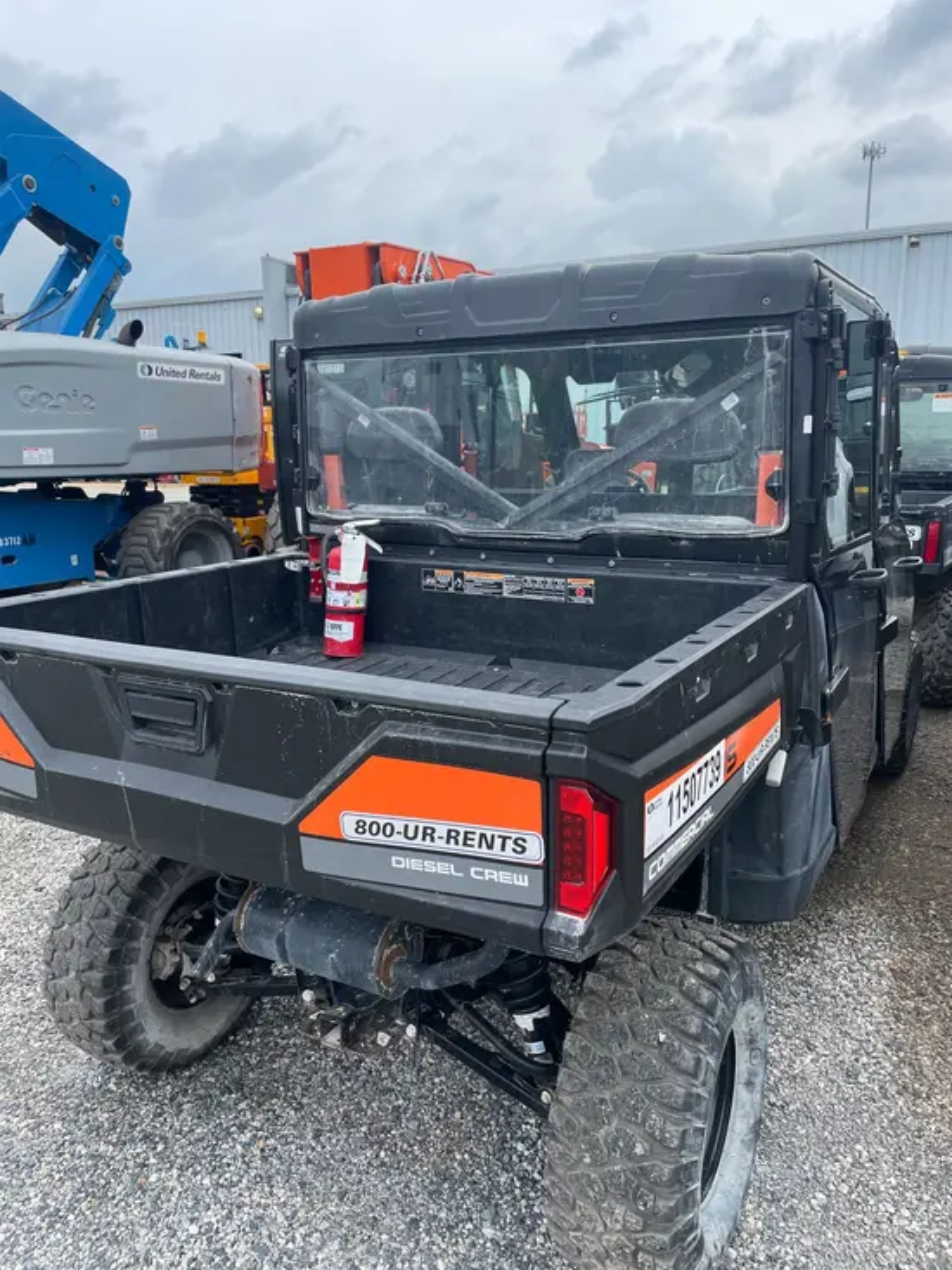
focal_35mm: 26
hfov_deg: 53.1
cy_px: 635
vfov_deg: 67.3
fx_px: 953
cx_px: 476
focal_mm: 4.2
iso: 32
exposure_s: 1/888
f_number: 1.6
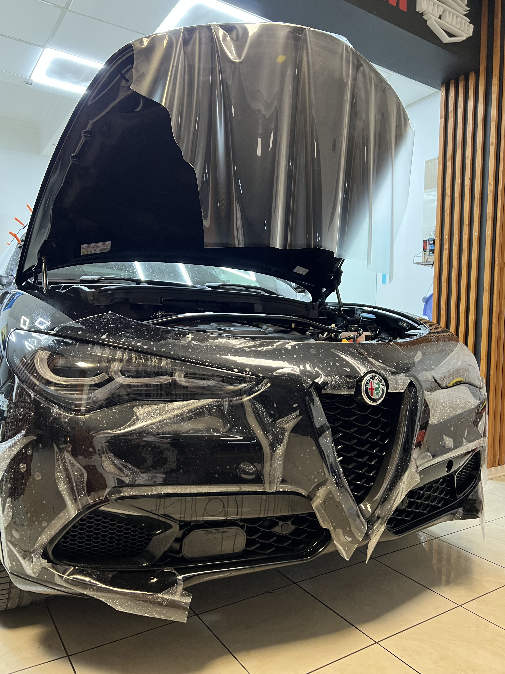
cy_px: 337
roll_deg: -1.8
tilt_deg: -2.2
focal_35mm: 26
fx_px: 506
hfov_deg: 53.1
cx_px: 252
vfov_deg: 67.3
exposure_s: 1/50
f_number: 1.5
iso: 400
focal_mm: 5.7
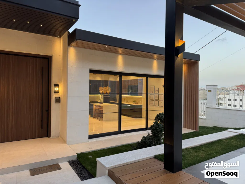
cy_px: 92
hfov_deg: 71.6
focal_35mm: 24
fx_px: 170
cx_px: 122
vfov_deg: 56.8
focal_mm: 6.76
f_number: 1.78
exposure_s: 1/100
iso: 125
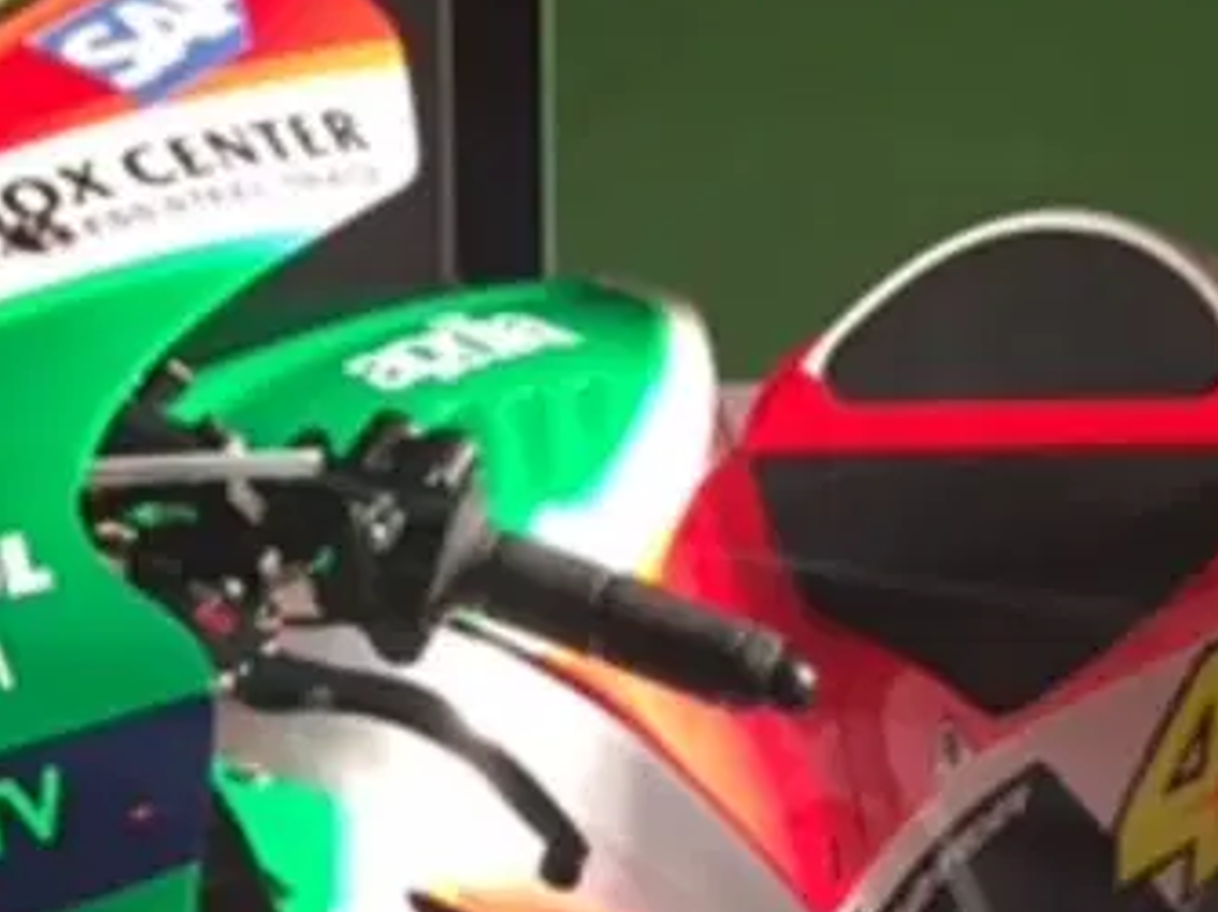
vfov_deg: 13.3
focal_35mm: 104
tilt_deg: -15.3
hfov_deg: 18.9
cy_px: 1410
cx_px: 574
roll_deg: -0.3
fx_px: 3658
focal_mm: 4.15
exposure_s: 1/33
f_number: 2.2
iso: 200
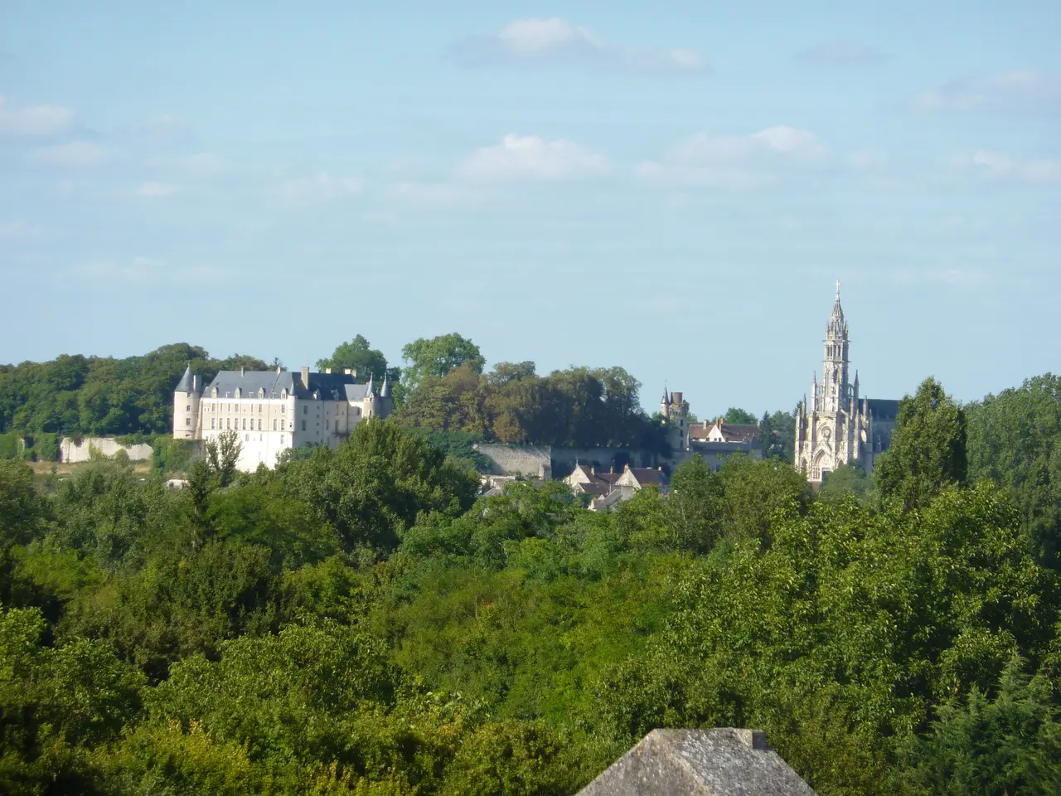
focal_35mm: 260
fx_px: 7969
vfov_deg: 5.7
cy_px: 398
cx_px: 530
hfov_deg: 7.6
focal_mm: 42.6
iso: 80
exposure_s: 1/400
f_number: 4.7
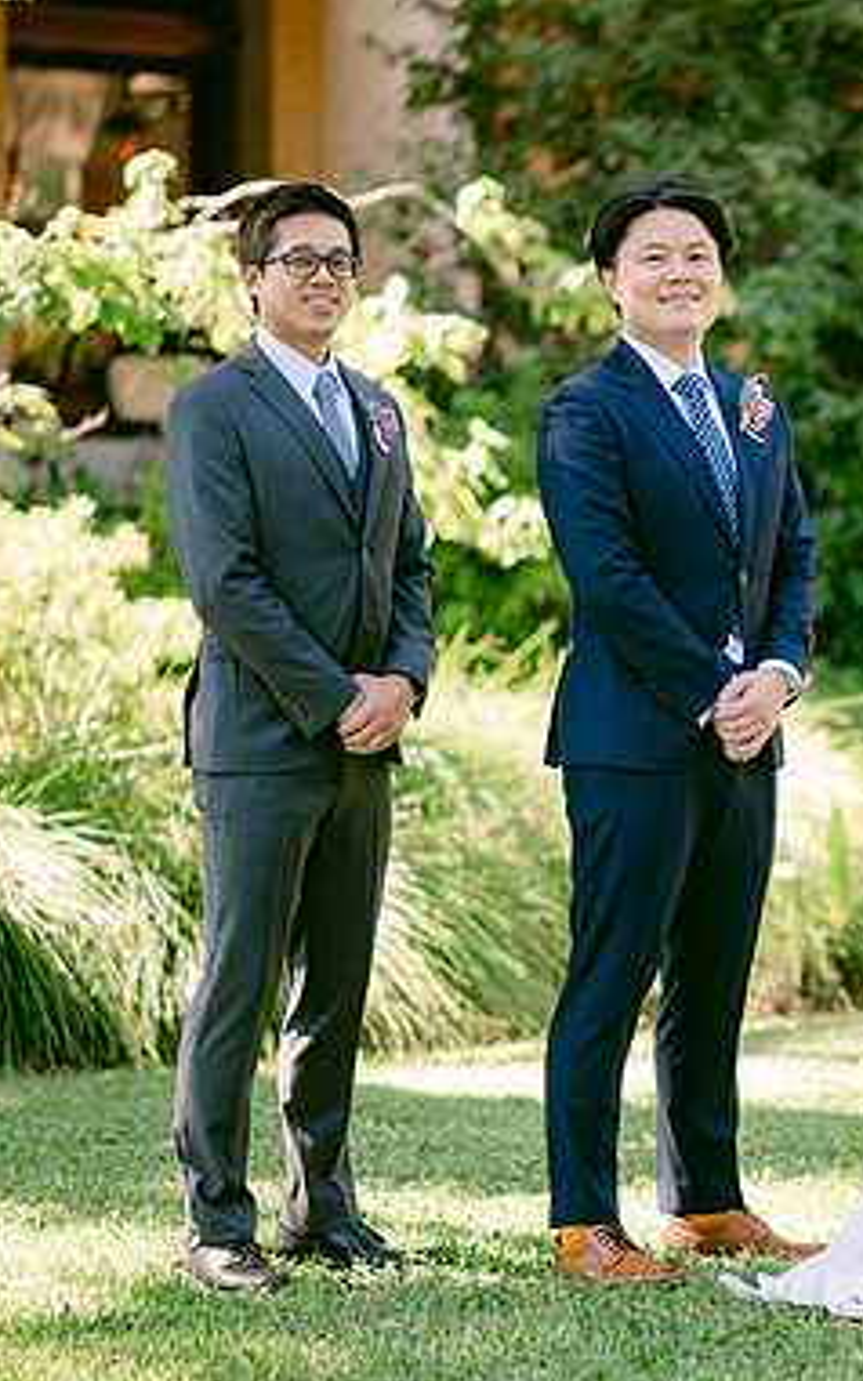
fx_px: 4969
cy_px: 698
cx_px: 1012
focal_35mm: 132
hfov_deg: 9.8
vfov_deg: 15.8
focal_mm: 85
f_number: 1.8
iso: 80
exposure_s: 1/400
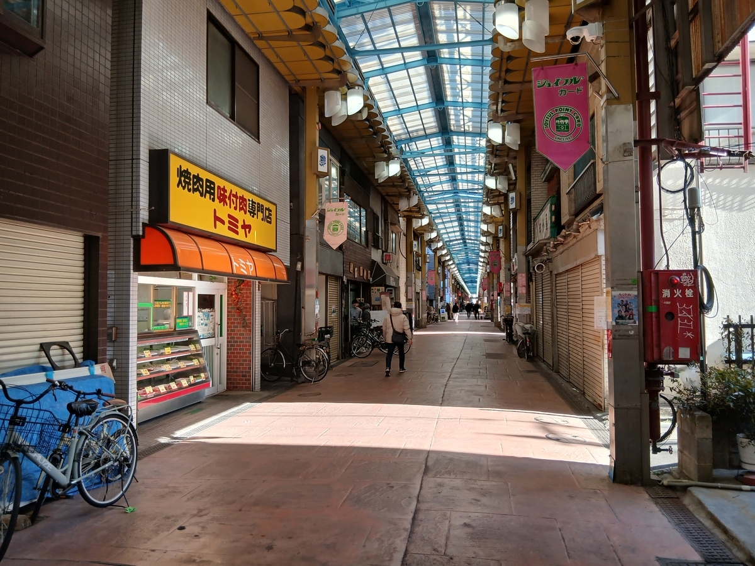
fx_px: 567
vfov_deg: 53.1
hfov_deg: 67.3
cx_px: 378
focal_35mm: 26
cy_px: 283
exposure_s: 1/60
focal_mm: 3.86
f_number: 1.8
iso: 32
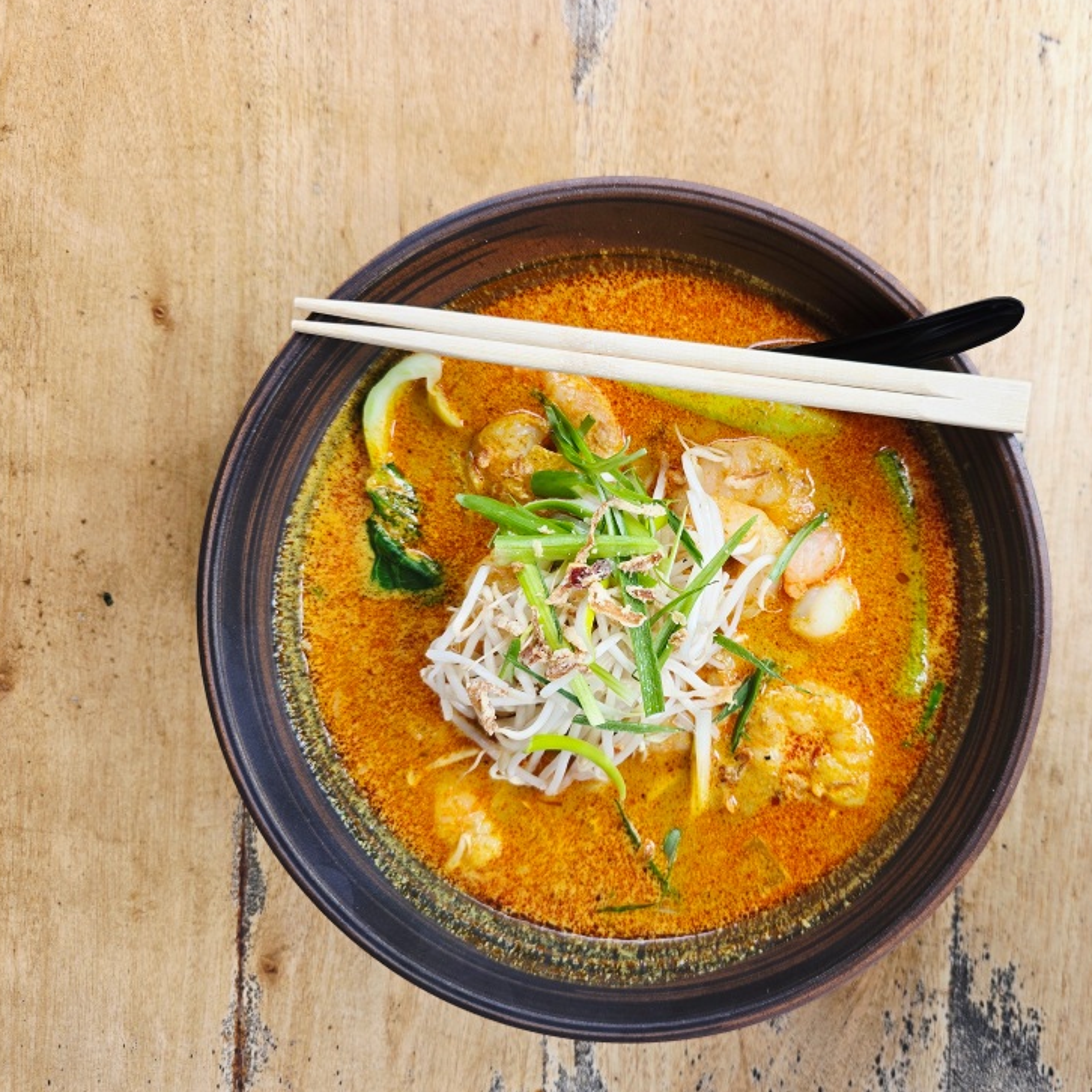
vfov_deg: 57.3
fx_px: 999
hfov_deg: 56.6
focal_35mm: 28
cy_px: 551
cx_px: 686
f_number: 1.7
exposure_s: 1/180
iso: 50
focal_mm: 6.3
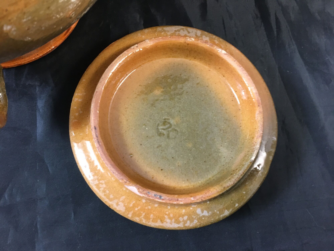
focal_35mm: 29
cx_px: 167
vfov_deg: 48.2
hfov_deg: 61.7
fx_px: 280
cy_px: 126
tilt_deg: -75.3
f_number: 2.2
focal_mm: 4.15
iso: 80
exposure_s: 1/17
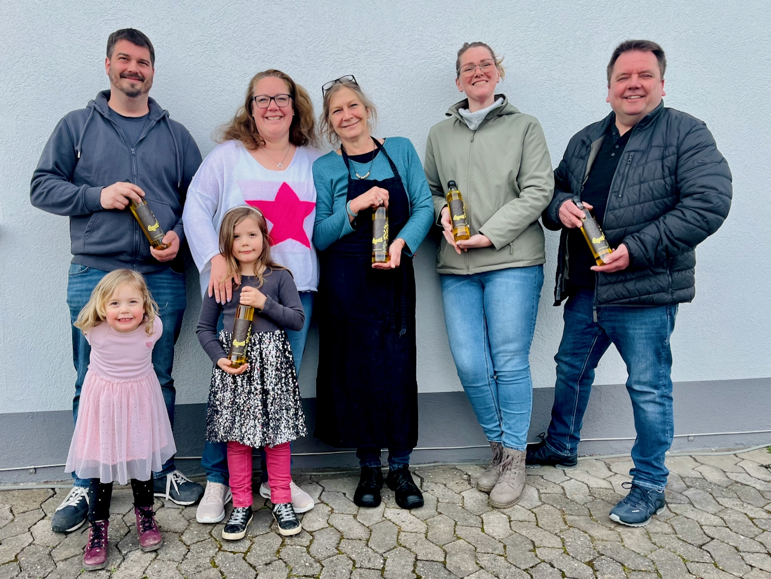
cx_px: 386
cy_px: 290
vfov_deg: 53.1
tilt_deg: -4.6
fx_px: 579
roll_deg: -1.6
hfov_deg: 67.3
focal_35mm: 26
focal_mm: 5.1
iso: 50
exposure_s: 1/975
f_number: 1.6
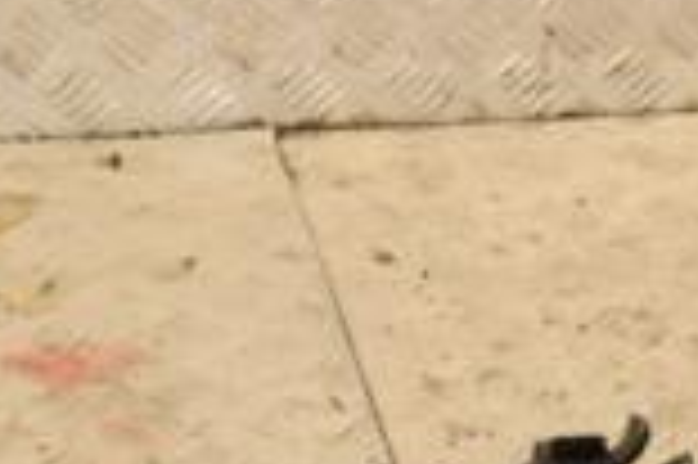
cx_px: 86
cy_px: 396
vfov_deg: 9.4
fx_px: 2807
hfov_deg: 14.1
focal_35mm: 145
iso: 800
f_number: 6.3
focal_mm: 25
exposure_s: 1/200
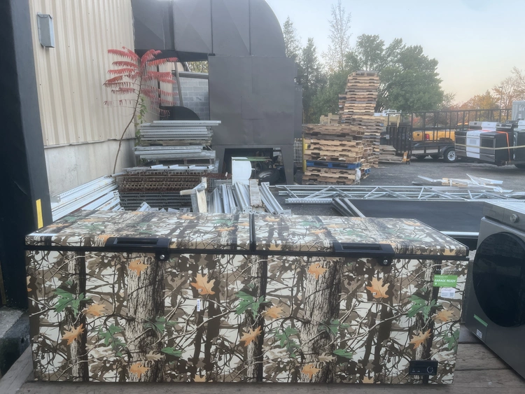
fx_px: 394
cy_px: 197
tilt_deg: -9.7
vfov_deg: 53.1
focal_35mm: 26
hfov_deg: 67.3
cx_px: 262
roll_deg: +1.5
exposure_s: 1/122
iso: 100
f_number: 1.6
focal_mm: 5.1
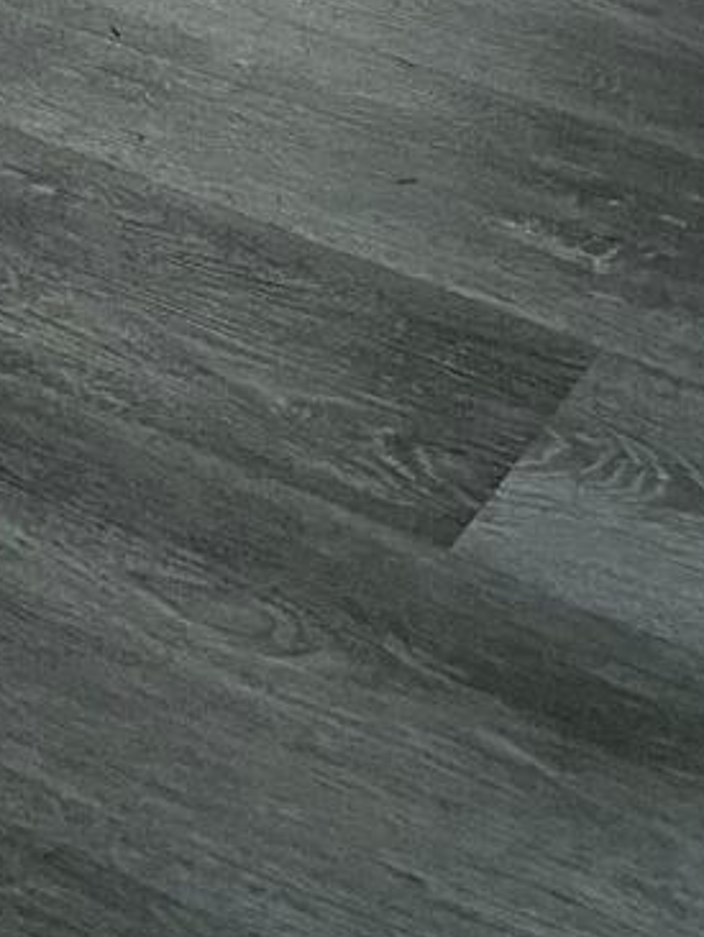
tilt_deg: -14.2
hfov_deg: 10.4
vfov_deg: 11.5
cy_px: -1303
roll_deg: +0.9
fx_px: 3846
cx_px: 161
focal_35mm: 142
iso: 80
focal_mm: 4.2
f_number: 1.6
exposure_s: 1/60
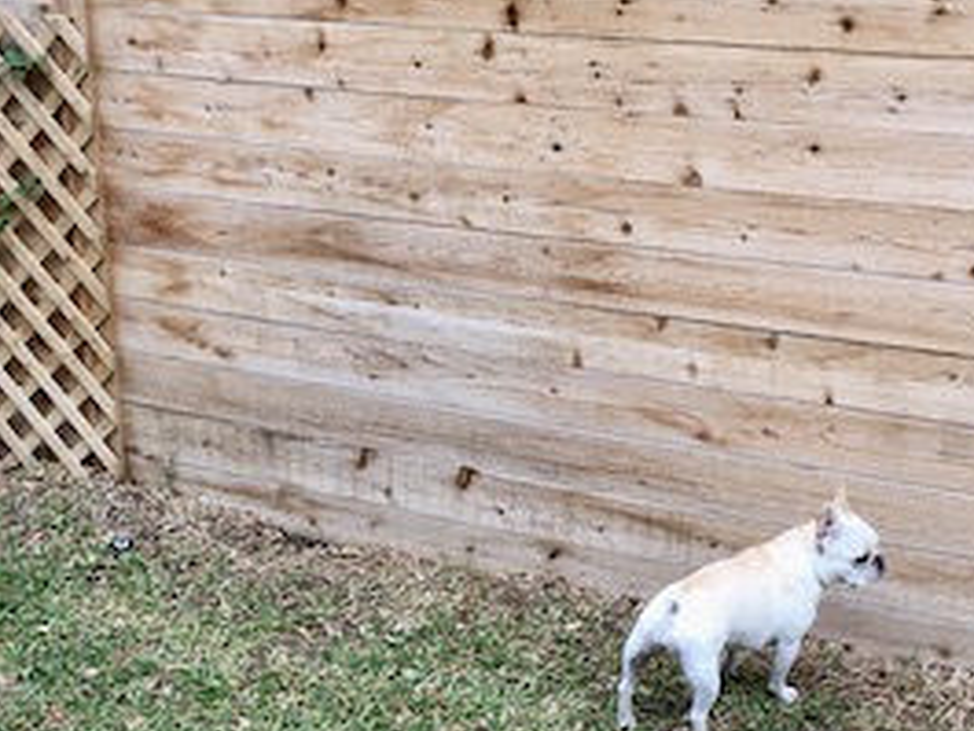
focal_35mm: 70
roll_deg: +2.9
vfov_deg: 20.7
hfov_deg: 27.4
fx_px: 1971
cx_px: 261
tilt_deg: -28.8
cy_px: 632
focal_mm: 4.15
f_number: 2.2
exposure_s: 1/120
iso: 25
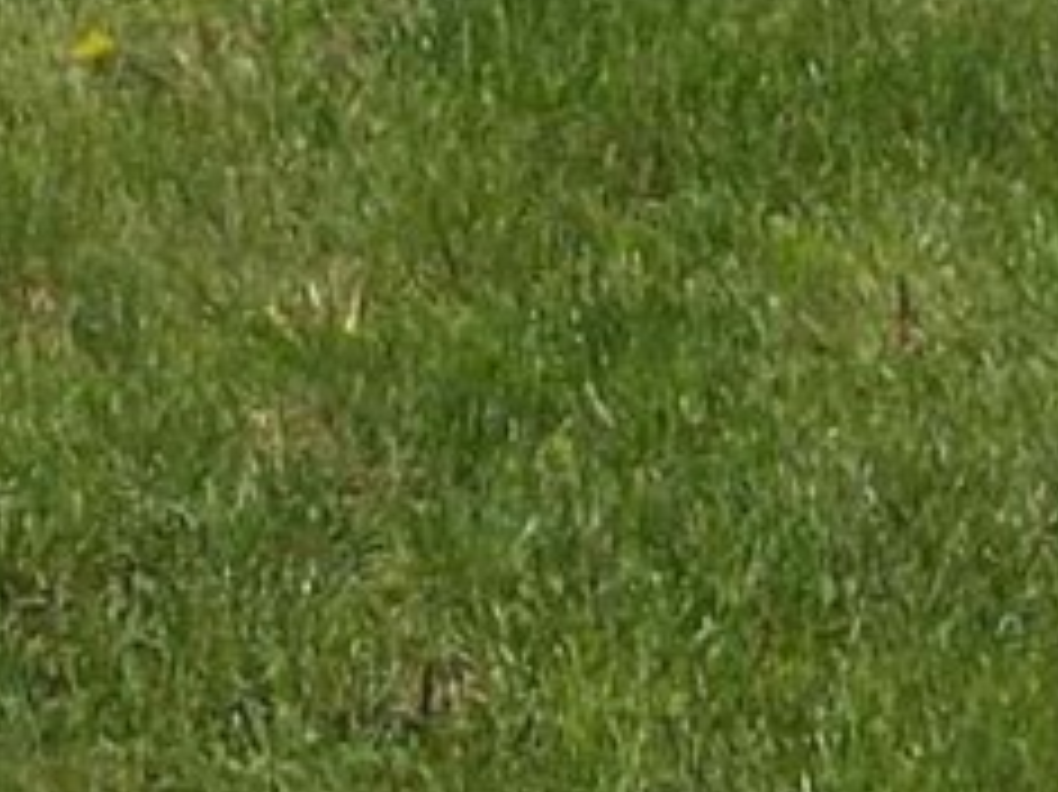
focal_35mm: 233
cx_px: 65
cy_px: -1476
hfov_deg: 8.5
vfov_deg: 6.0
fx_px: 7118
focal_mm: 8
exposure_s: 1/1000
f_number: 4.8
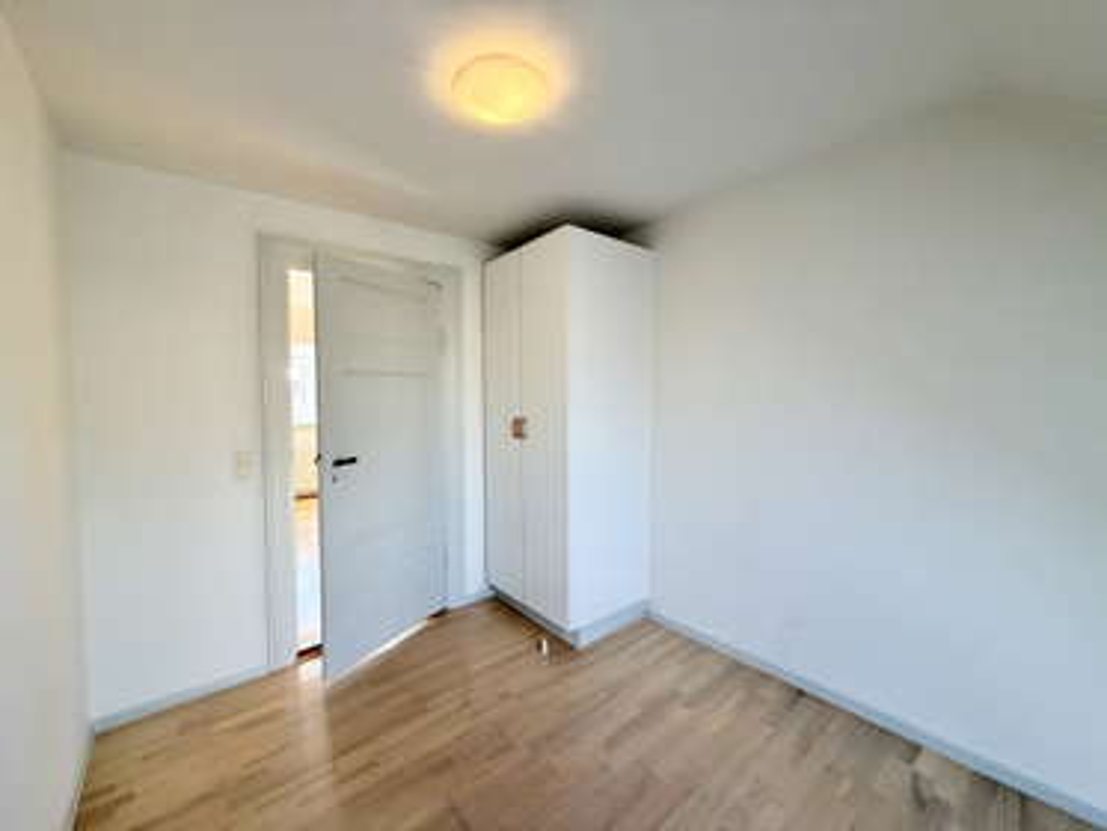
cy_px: 416
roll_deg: +0.6
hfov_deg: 102.0
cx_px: 554
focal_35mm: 14
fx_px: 448
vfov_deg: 85.7
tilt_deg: -2.4
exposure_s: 1/121
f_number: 2.2
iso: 125
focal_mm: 2.22
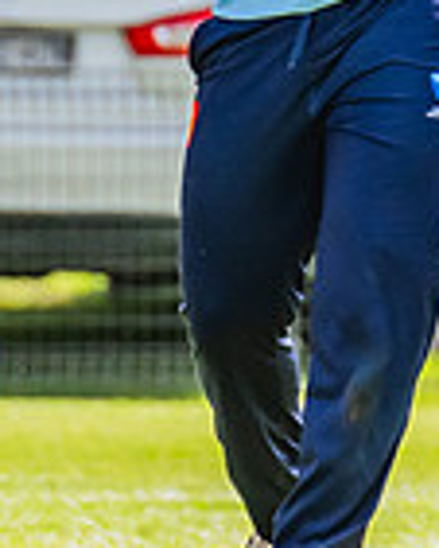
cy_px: 17
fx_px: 54786
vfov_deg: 0.6
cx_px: 241
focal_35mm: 3377
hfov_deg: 0.5
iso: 800
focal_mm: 600
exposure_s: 1/800
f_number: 13
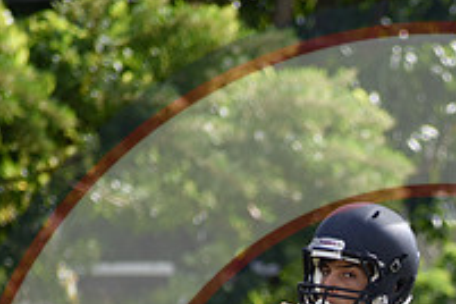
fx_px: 13679
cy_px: 430
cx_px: 433
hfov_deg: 1.9
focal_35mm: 1080
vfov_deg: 1.3
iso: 400
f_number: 6
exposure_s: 1/1250
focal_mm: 250
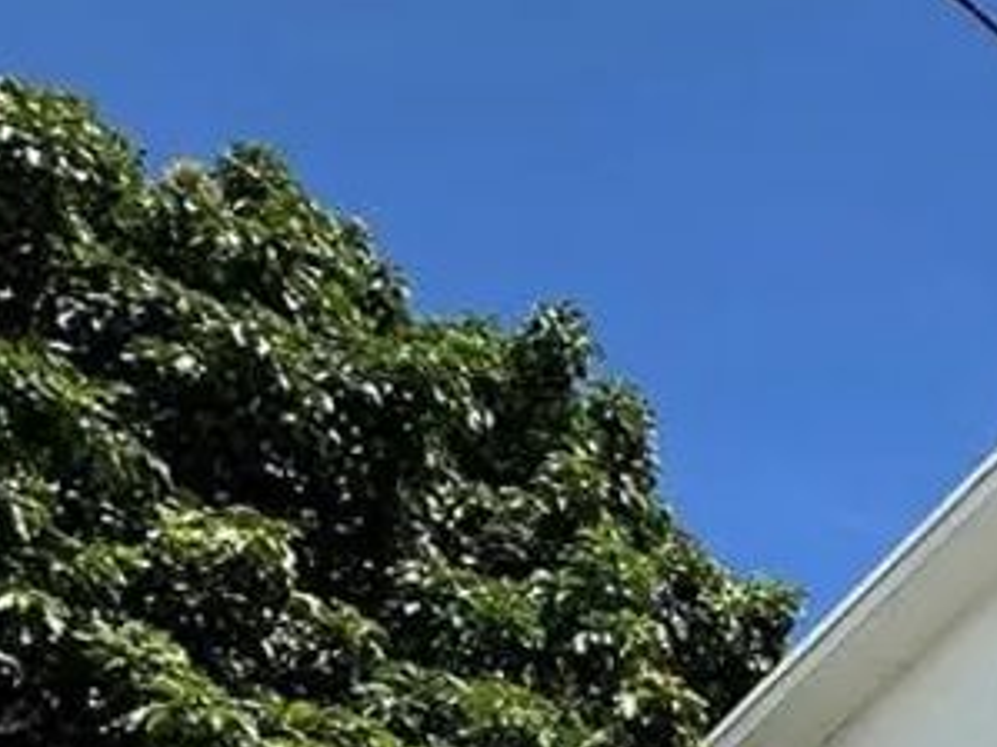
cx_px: 1674
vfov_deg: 19.2
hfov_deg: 22.1
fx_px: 1843
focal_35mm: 64
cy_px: 1202
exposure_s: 1/2618
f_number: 2.2
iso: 50
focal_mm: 2.22
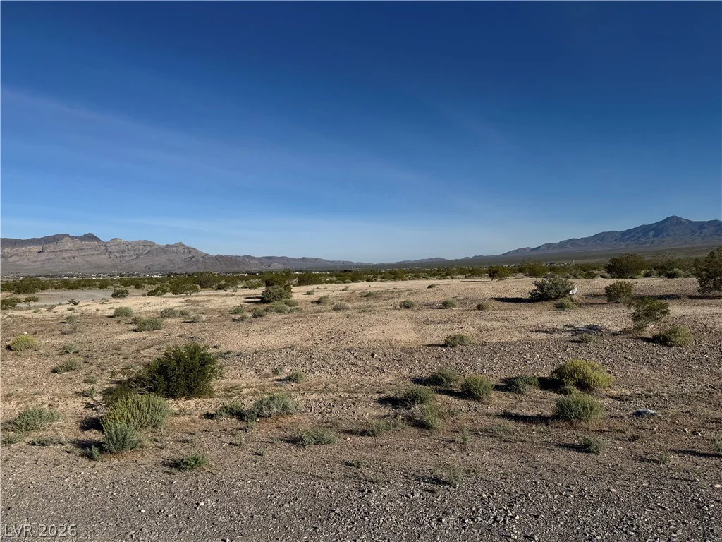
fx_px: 501
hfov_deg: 71.6
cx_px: 361
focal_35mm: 24
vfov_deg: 56.8
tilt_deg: -0.2
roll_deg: +0.3
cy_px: 271
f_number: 1.78
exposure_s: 1/7937
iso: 80
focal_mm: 6.76
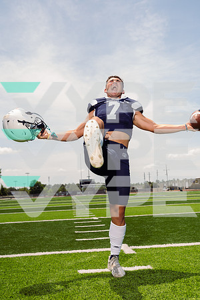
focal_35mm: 37
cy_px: 150
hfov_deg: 35.9
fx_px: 308
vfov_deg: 51.9
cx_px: 100
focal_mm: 37
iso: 50
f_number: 5.6
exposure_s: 1/250
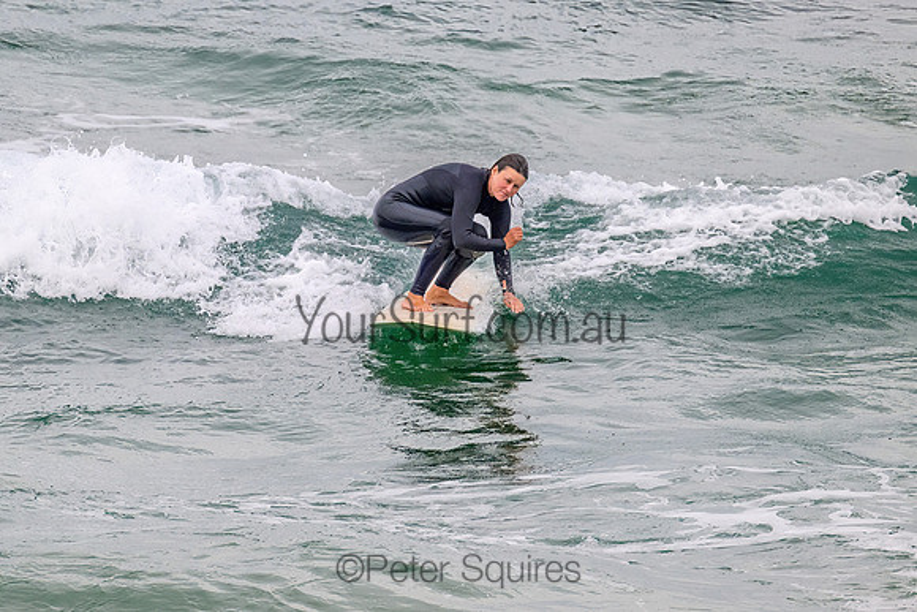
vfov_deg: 1.4
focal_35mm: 995
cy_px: 271
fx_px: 25345
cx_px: 416
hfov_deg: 2.1
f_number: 11
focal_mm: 800
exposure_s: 1/2000
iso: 1100
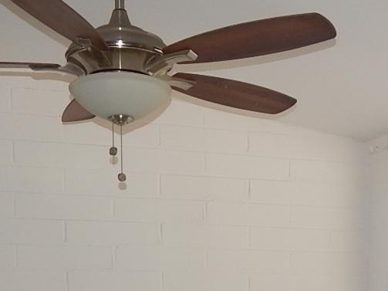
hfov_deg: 27.8
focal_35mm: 70
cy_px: 397
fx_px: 784
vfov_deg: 19.1
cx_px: 222
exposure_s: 1/50
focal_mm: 4
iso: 125
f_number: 3
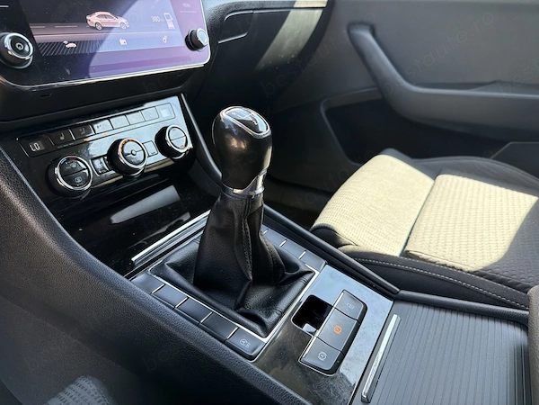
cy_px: 202
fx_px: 374
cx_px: 270
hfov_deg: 71.6
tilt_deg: -24.8
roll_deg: -0.5
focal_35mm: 24
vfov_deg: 56.8
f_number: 1.78
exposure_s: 1/188
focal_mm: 6.76
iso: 160
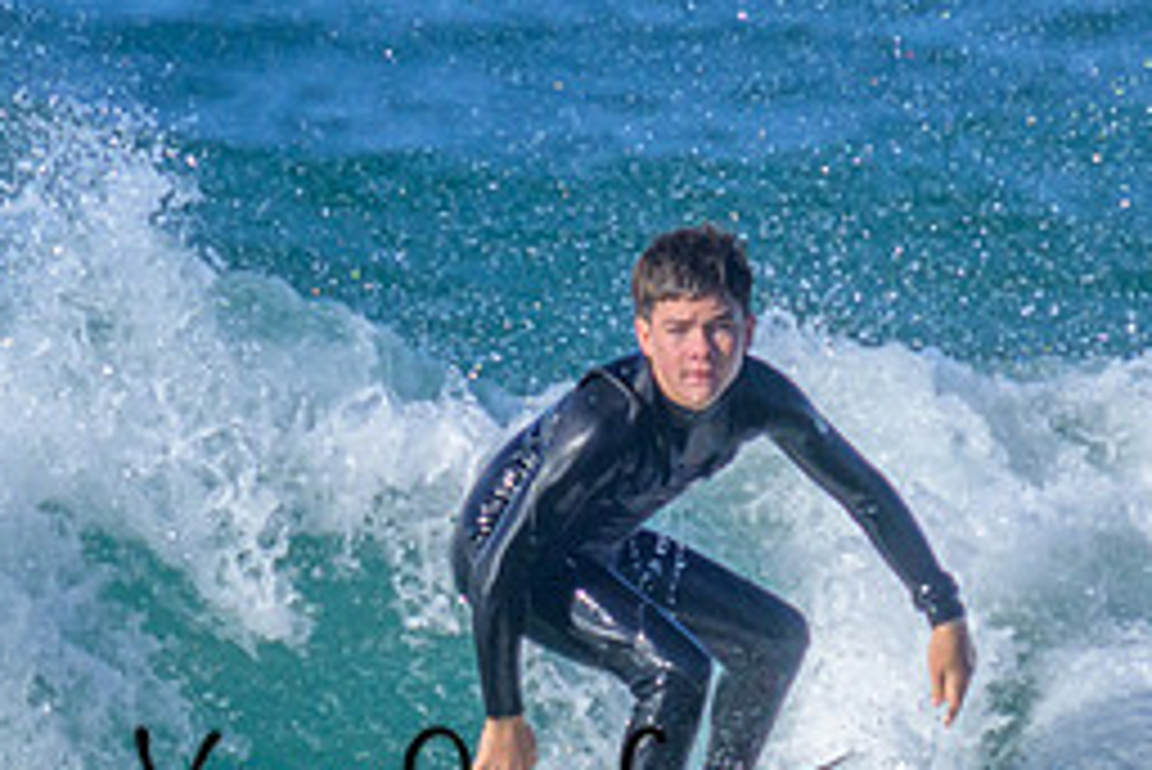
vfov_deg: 0.6
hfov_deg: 0.8
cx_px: 639
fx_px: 79850
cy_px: 519
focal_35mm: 2494
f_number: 11
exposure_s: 1/2000
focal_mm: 800
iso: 1250
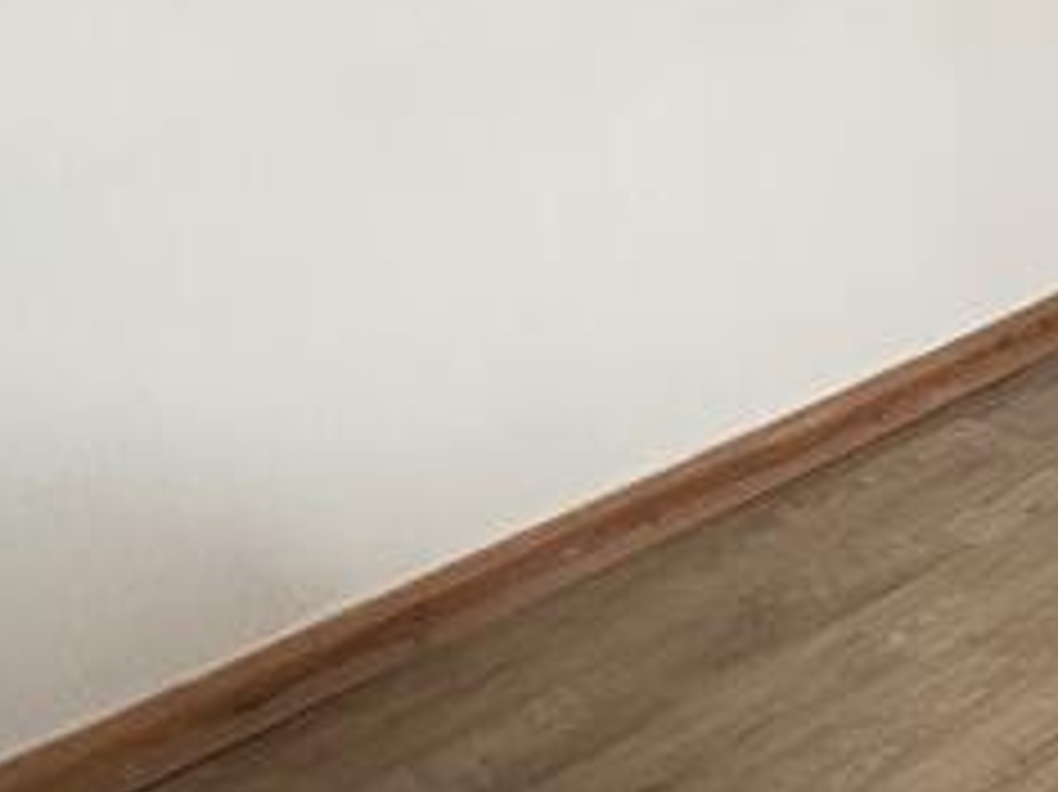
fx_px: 1863
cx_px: 1855
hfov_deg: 21.7
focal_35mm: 61
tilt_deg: -16.9
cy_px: 45
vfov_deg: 23.2
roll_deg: -1.2
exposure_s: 1/98
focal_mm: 2.22
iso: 250
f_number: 2.2
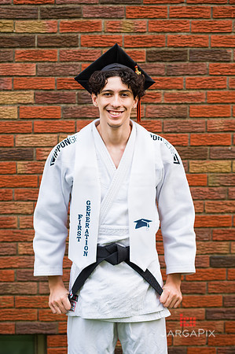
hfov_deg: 13.4
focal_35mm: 102
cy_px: 177
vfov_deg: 20.0
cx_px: 118
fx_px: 1001
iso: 200
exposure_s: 1/640
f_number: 3.2
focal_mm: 102
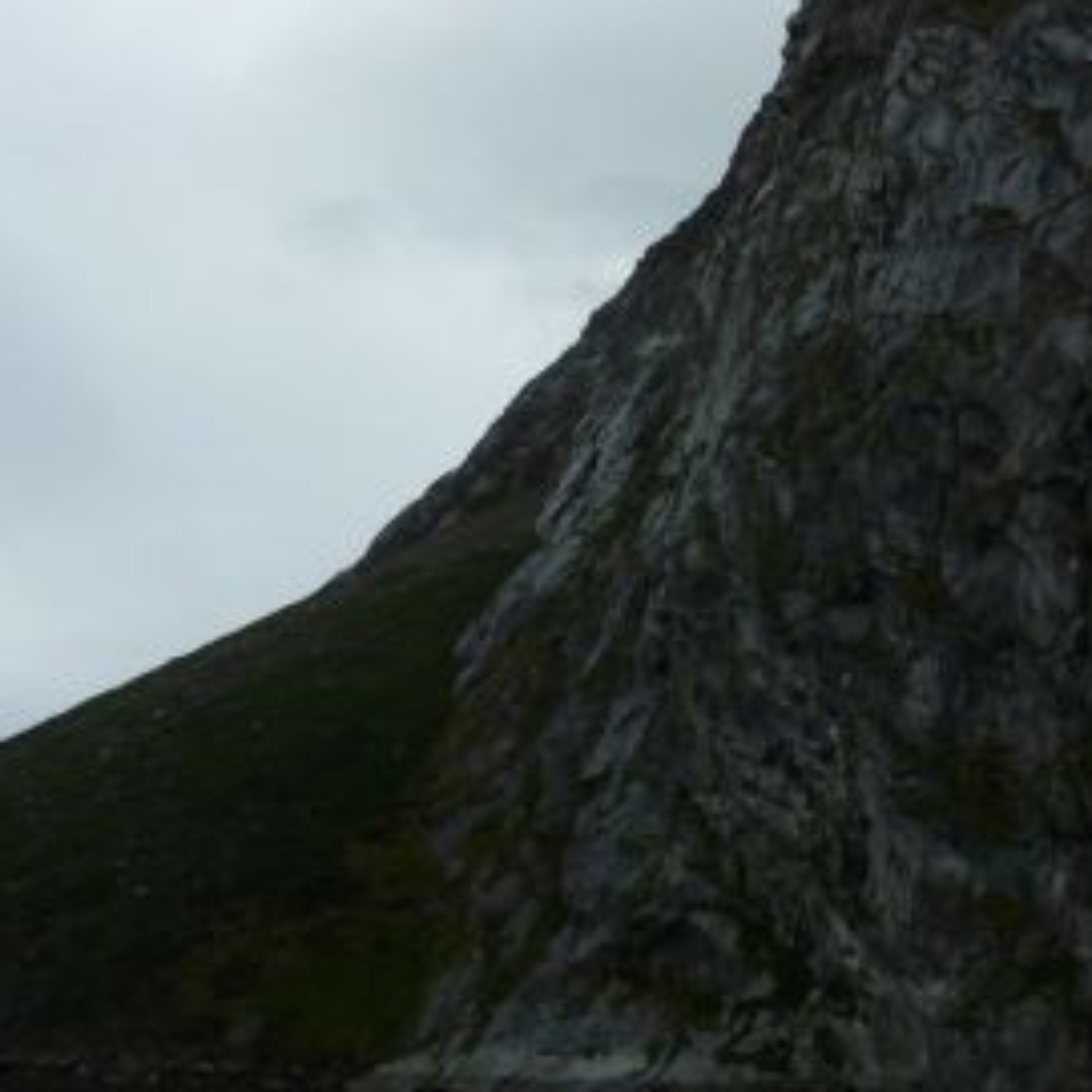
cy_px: 496
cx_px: 830
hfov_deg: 33.9
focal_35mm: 49
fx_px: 1749
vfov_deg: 34.7
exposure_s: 1/500
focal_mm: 4.1
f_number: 4
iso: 80
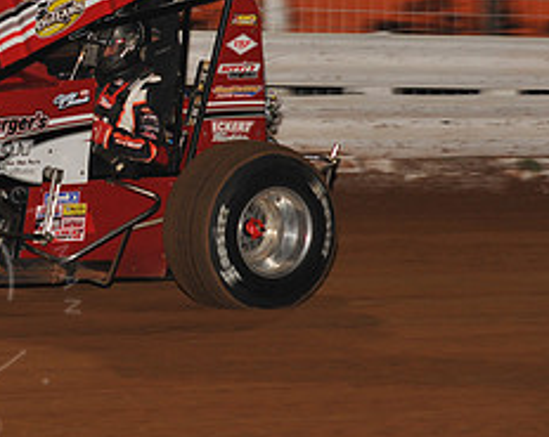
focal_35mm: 317
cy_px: 85
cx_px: -64
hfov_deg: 6.1
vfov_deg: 4.9
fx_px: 5144
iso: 640
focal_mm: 135
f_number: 6.3
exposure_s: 1/320
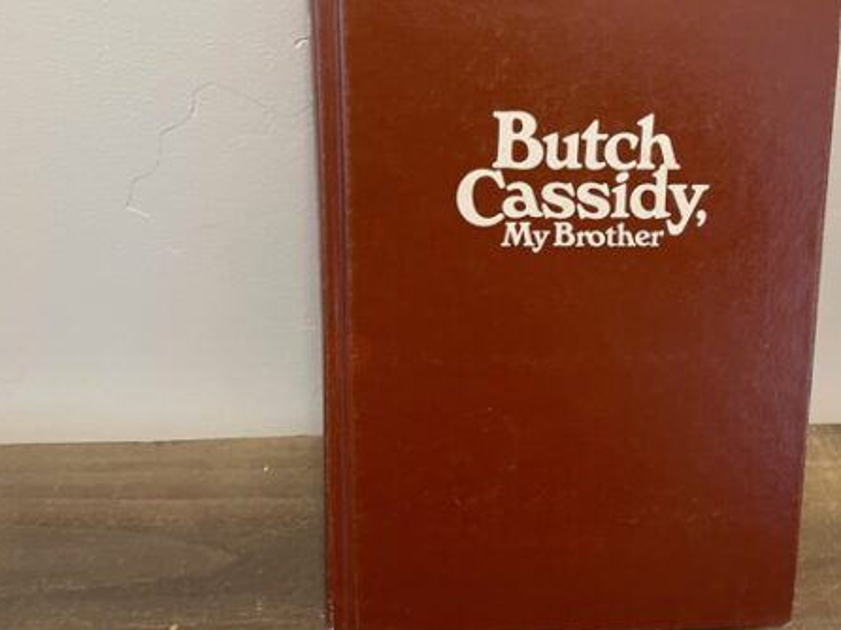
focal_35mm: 35
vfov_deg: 40.4
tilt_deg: -37.0
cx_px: 466
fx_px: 850
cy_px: 243
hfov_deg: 52.5
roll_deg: +0.3
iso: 250
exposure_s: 1/60
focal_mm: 4.2
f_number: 1.6
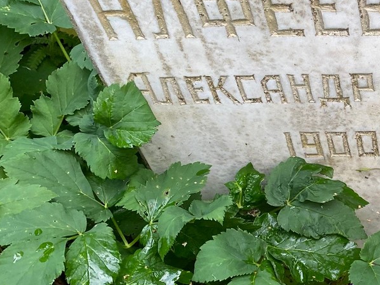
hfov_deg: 27.3
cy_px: 143
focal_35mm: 63
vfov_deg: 23.3
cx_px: 448
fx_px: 692
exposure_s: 1/121
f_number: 1.8
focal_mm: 4.25
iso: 100
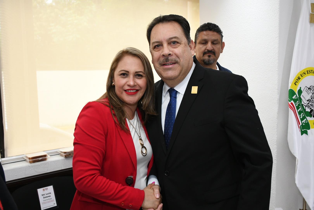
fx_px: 314
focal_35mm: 36
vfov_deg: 36.9
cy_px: 105
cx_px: 157
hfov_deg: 53.1
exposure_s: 1/100
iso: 1600
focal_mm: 24
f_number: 3.8
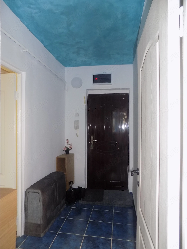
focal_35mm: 23
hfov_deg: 58.9
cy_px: 124
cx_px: 94
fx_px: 166
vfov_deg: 73.9
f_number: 3.1
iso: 200
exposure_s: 1/30
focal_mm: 4
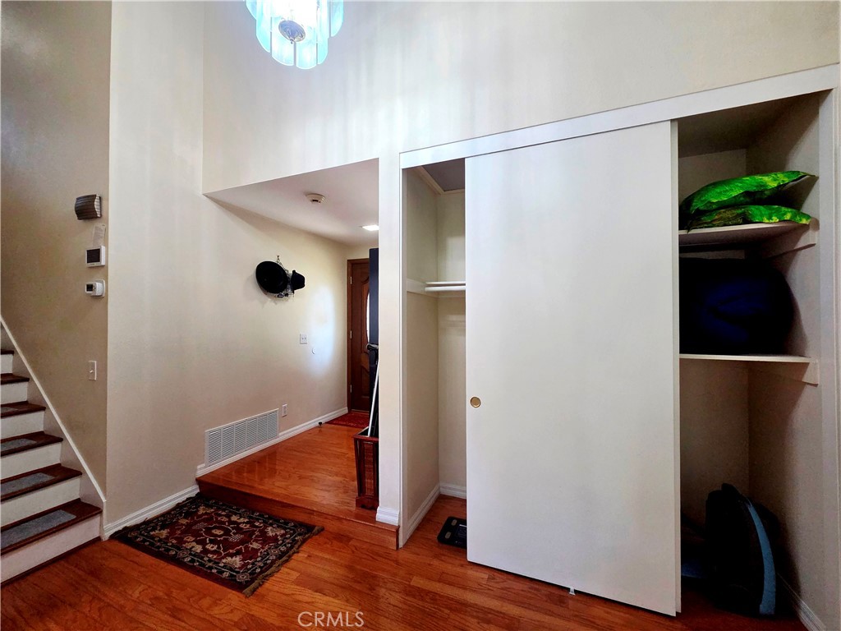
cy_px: 316
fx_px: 316
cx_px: 420
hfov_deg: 106.2
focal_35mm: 13
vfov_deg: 89.9
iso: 320
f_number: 2.2
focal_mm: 2.2
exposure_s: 1/120
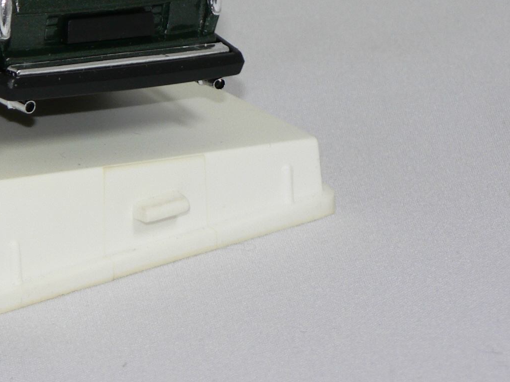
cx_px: -90
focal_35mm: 294
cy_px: -82
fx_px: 4331
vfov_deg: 5.0
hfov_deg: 6.7
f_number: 3.2
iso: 80
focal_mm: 19.5
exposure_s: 1/60
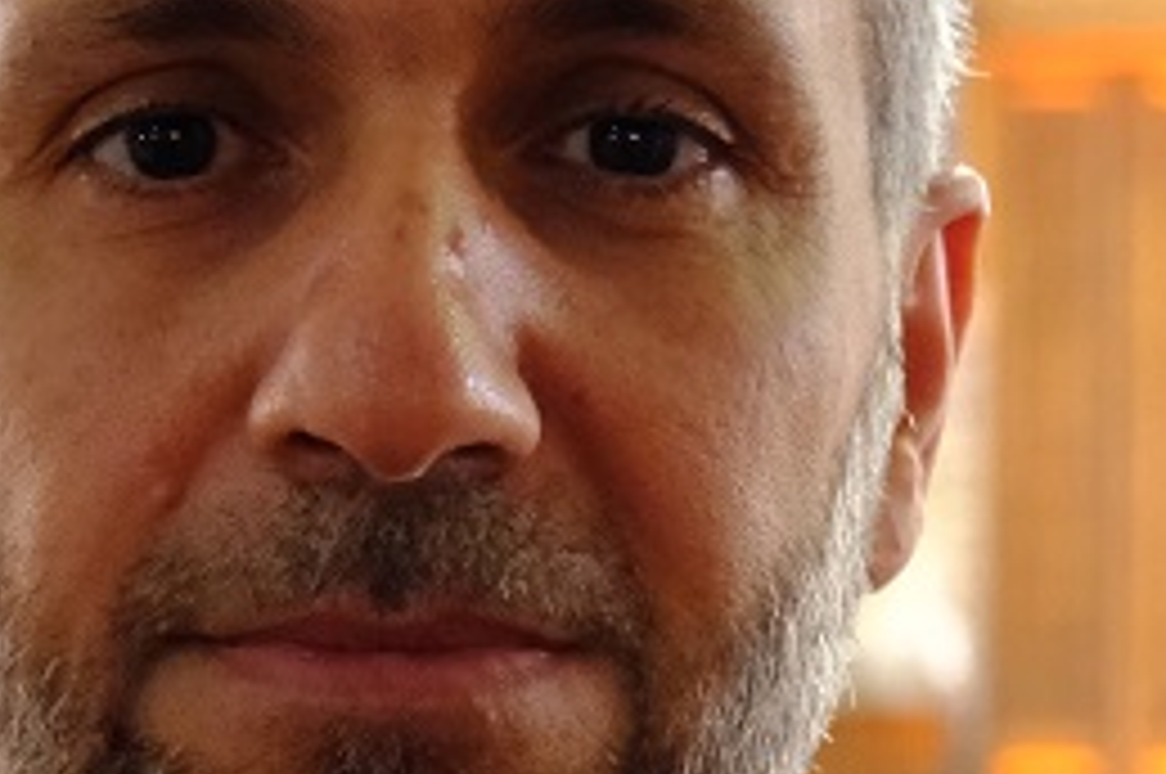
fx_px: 7861
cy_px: 1125
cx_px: 302
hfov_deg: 8.5
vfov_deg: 5.6
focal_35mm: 243
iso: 2500
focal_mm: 30.8
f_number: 4
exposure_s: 1/40
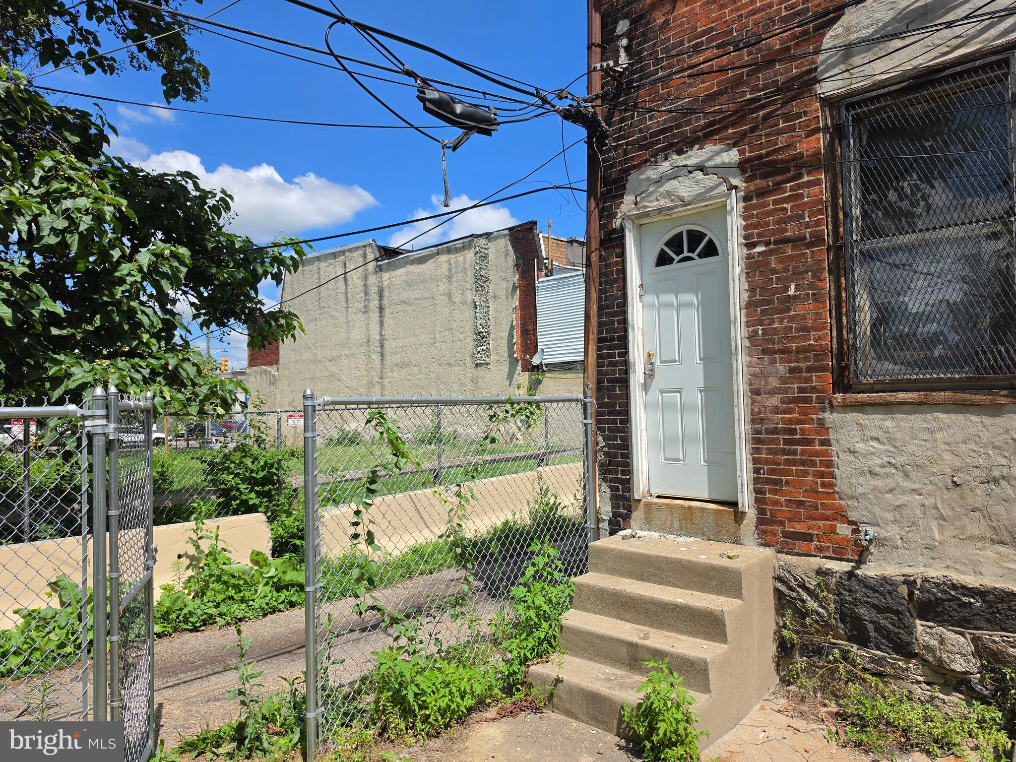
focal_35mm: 23
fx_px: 675
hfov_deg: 73.9
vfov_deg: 58.9
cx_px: 508
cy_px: 381
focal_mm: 6.5
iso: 64
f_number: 1.4
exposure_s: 1/6352
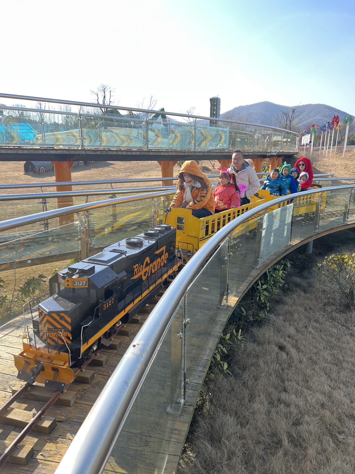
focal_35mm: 26
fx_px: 356
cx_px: 178
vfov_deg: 67.3
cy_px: 237
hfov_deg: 53.1
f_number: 1.5
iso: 50
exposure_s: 1/555
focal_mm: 5.7
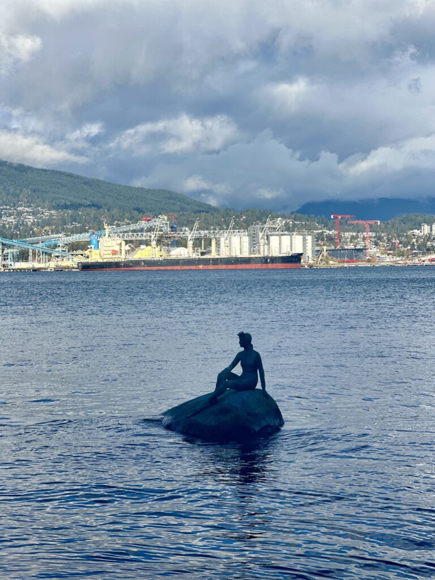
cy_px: 290
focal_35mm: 77
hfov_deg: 19.1
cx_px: 218
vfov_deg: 25.3
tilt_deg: +0.4
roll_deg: +0.6
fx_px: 1290
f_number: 2.8
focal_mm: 9
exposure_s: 1/501
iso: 32
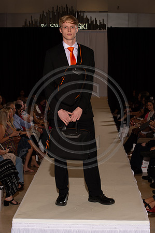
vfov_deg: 28.9
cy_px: 116
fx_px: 453
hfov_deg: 19.4
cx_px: 78
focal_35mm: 70
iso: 800
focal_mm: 70
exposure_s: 1/250
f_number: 9
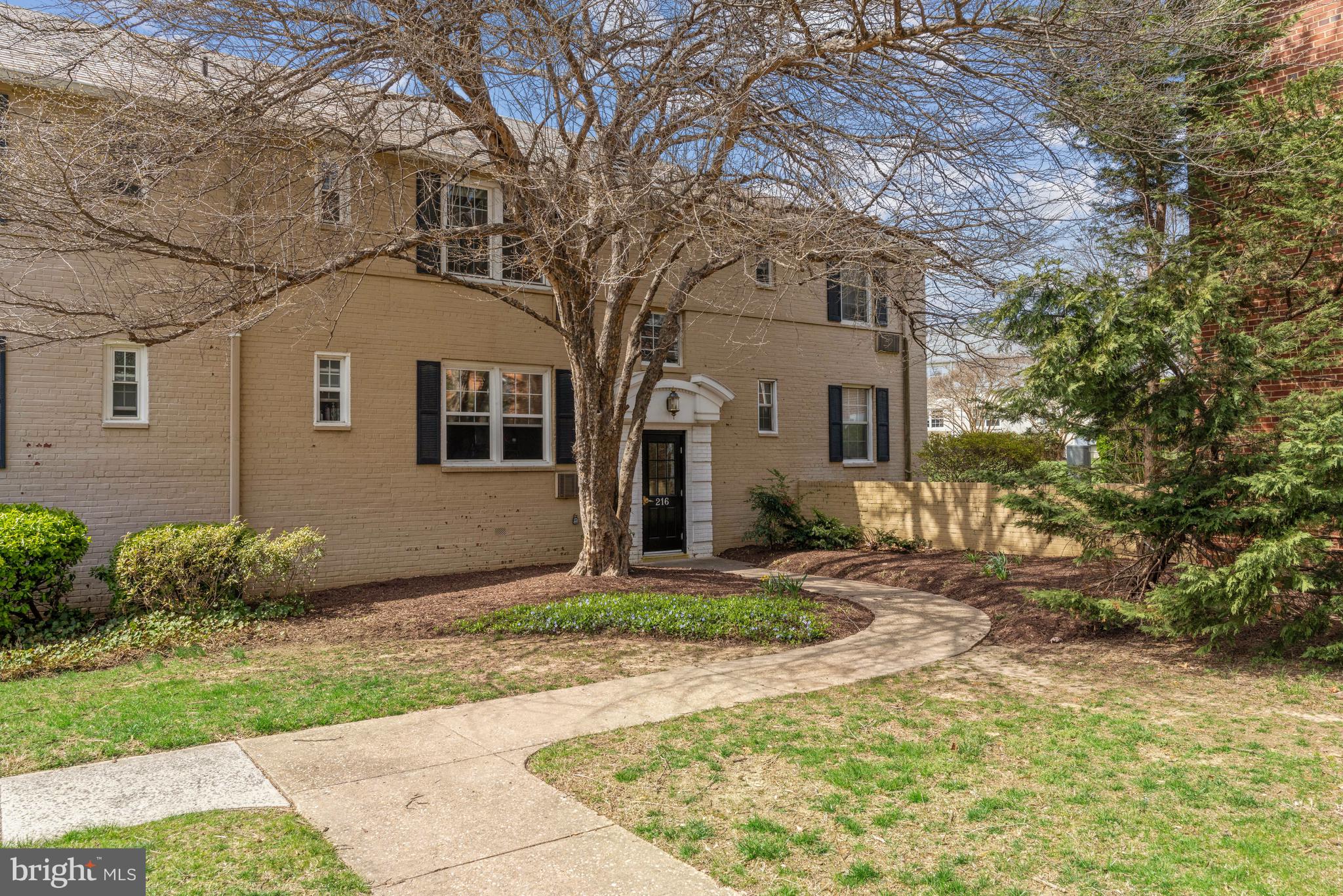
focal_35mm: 25
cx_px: 672
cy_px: 448
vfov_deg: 51.3
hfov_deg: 71.5
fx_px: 933
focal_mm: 25
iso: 200
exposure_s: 1/160
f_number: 8
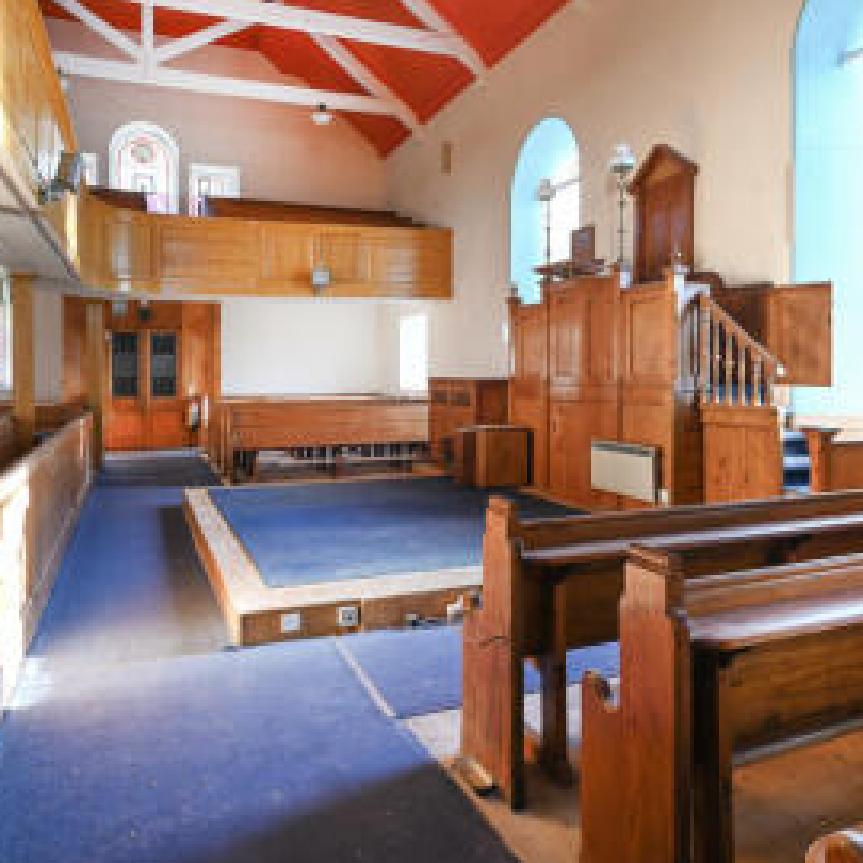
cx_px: 483
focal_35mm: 27
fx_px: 762
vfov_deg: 58.9
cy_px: 376
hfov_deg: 58.9
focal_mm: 18
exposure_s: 1/6
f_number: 8
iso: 320
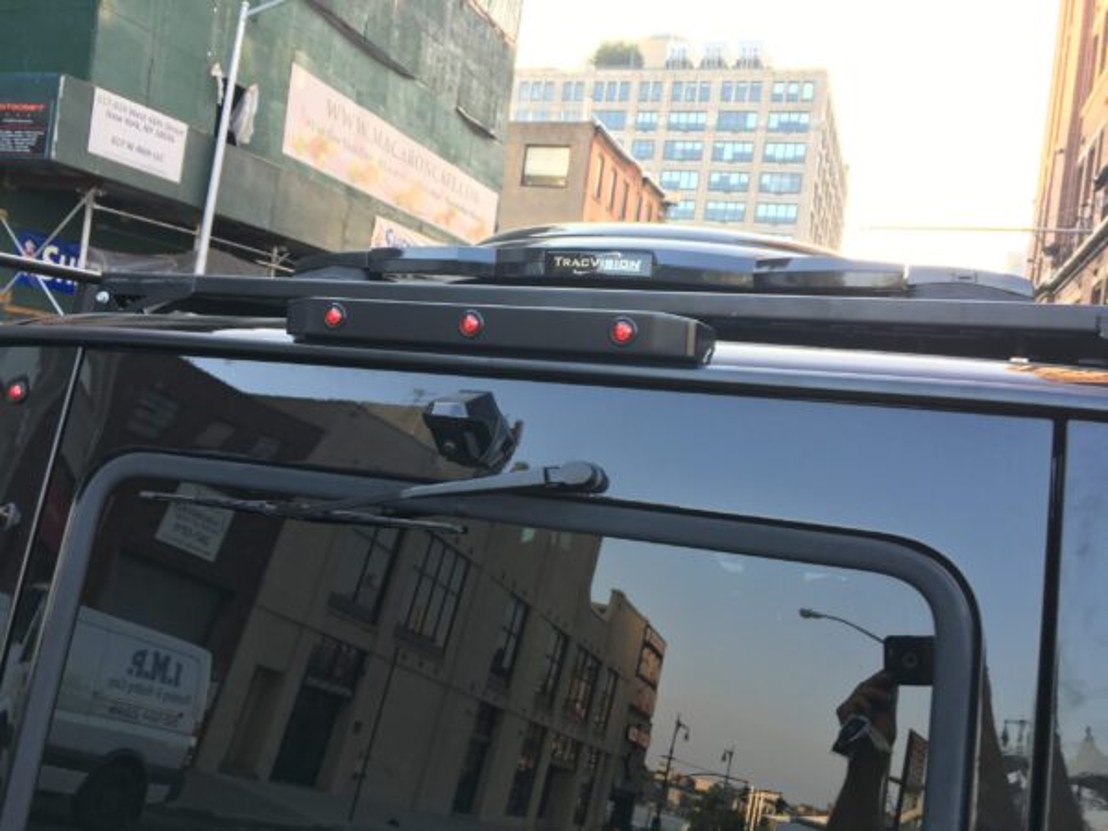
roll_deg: -5.5
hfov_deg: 61.7
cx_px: 554
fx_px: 928
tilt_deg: -1.0
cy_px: 416
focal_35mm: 29
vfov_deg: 48.2
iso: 25
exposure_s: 1/60
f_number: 2.2
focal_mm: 4.15
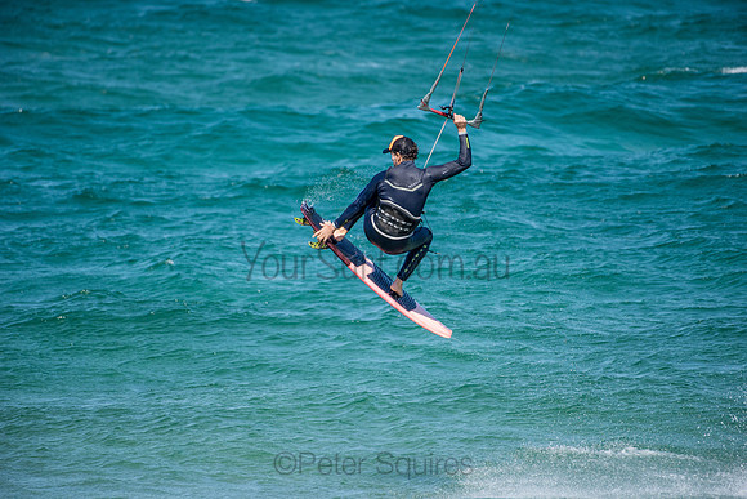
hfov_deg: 4.1
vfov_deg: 2.8
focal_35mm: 500
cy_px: 250
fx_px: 10377
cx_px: 374
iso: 360
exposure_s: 1/2500
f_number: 5.6
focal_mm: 500
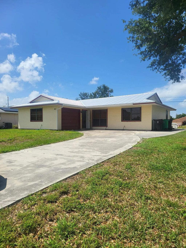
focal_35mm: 24
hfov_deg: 56.8
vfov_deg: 71.6
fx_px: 172
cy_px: 124
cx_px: 93
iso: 40
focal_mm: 5
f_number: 1.8
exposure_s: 1/3220
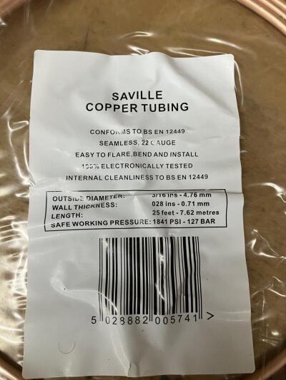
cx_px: 143
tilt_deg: -78.8
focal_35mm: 28
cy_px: 190
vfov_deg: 63.4
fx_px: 308
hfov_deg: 49.8
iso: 64
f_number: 1.8
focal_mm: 3.99
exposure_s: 1/50
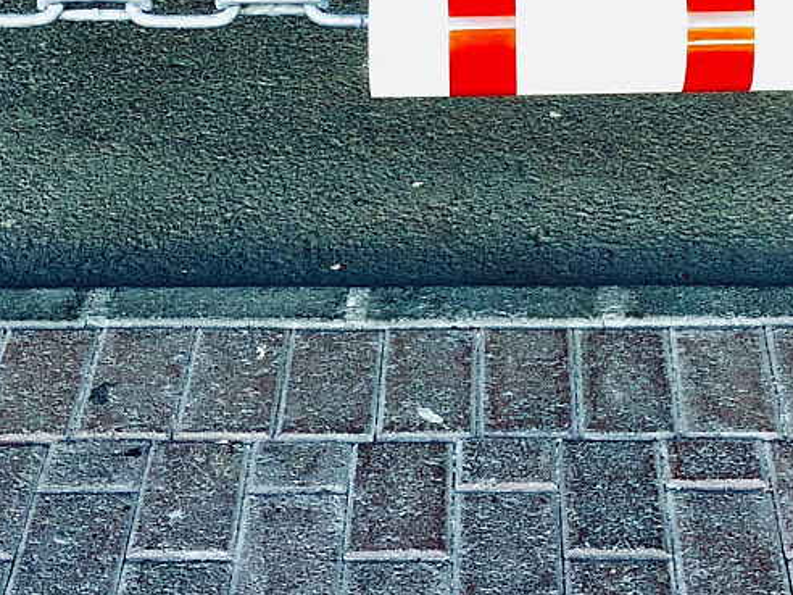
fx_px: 2085
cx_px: 450
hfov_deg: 21.5
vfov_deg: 16.2
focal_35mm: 91
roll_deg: -0.3
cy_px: 248
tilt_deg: -30.6
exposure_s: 1/50
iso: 32
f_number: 1.8
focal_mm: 3.99
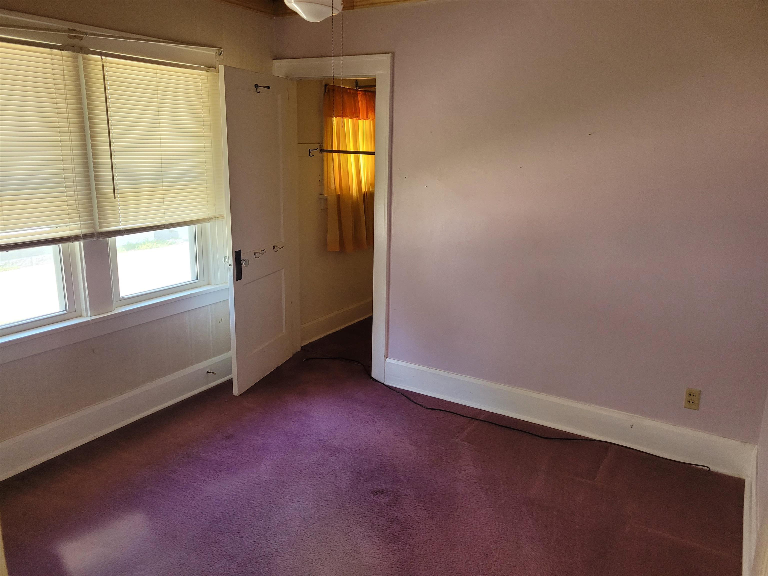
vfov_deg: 53.1
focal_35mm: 26
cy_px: 288
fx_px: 577
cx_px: 384
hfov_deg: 67.3
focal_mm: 5.4
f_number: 1.8
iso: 250
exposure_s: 1/120
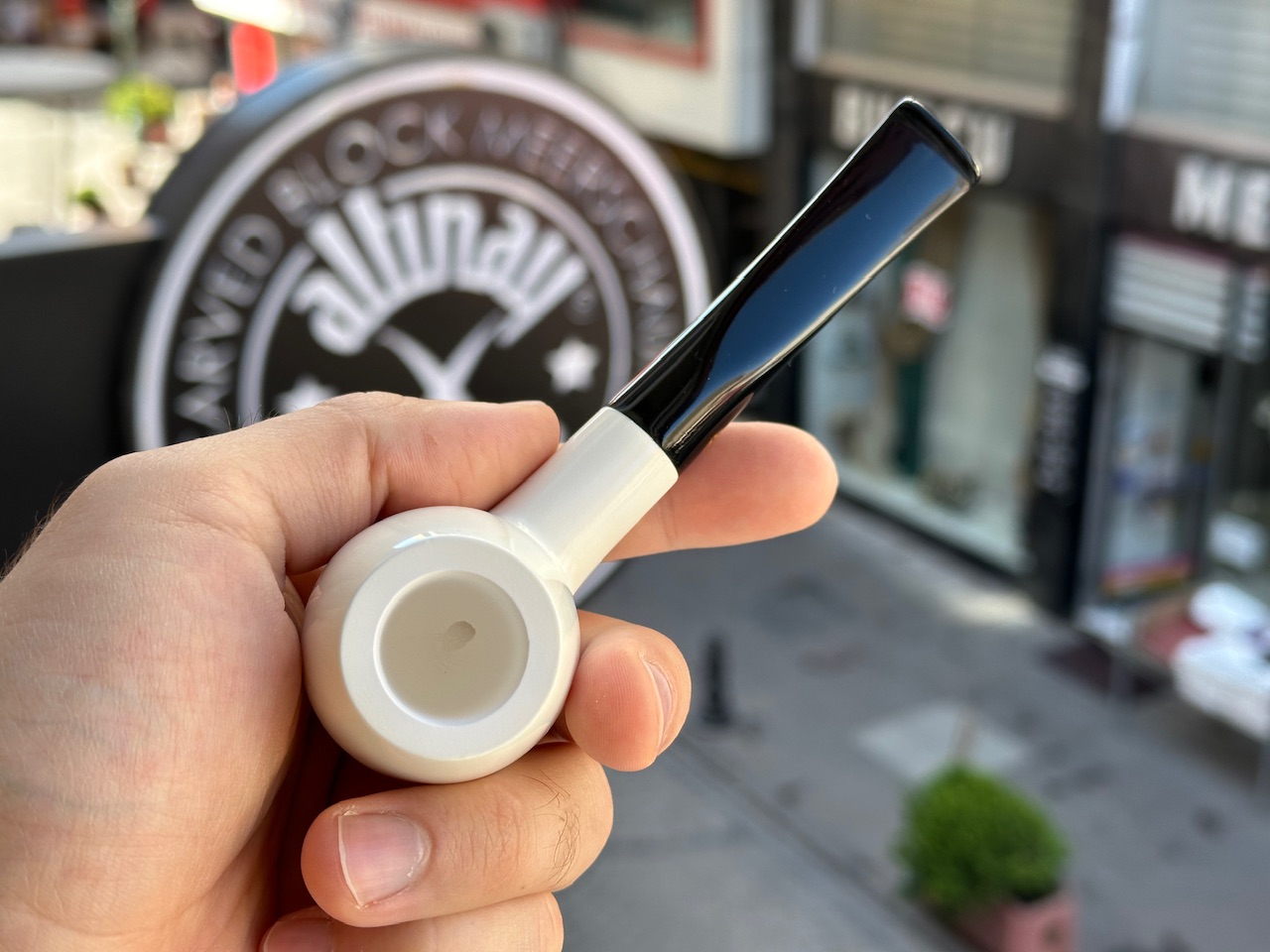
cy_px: 476
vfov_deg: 30.3
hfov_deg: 39.7
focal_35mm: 48
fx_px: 1761
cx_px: 635
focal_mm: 6.86
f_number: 1.78
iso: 64
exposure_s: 1/399
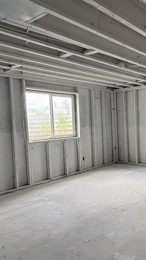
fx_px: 206
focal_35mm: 30
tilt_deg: -2.2
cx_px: 159
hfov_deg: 34.0
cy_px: 128
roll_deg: +0.9
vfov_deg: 64.3
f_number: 2.2
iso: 160
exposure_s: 1/120
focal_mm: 2.22
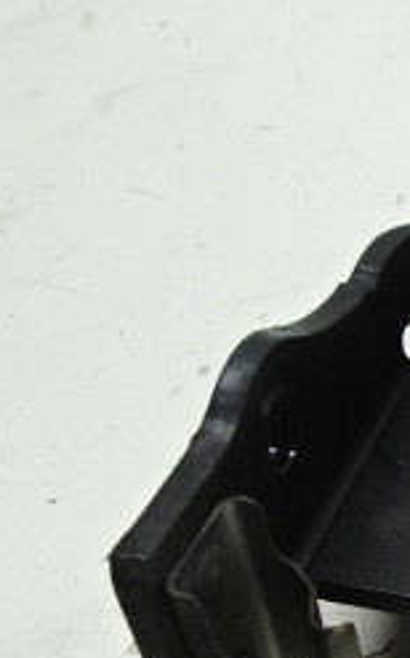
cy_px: 549
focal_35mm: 66
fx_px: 1182
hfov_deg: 17.3
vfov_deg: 30.2
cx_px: 652
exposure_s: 1/40
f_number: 3.5
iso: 80
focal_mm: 4.1
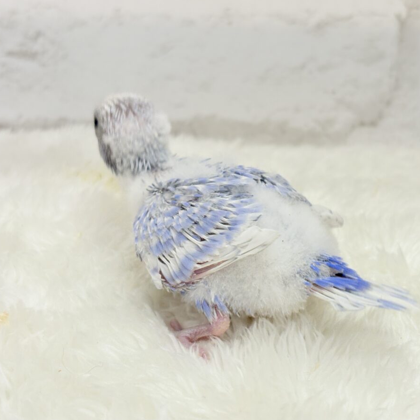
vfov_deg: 27.7
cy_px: 209
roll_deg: +0.1
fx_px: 851
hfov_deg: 27.6
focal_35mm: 62
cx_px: 277
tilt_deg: -21.6
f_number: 1.6
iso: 64
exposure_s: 1/100
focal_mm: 5.96
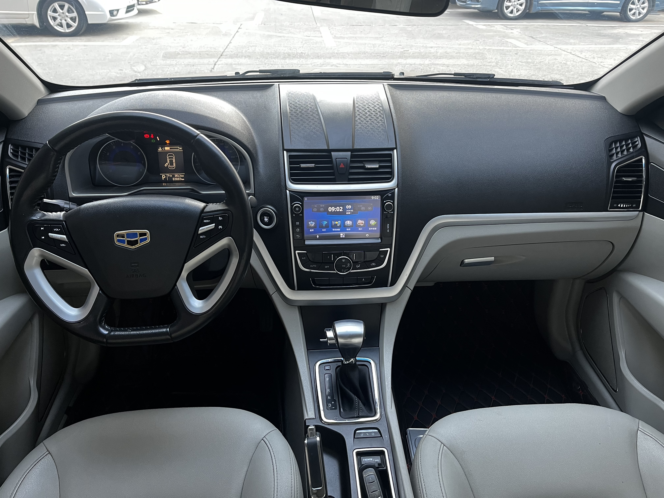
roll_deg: -2.1
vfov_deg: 53.1
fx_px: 499
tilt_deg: -31.5
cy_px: 249
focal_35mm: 26
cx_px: 332
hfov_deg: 67.3
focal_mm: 5.1
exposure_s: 1/72
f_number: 1.6
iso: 125
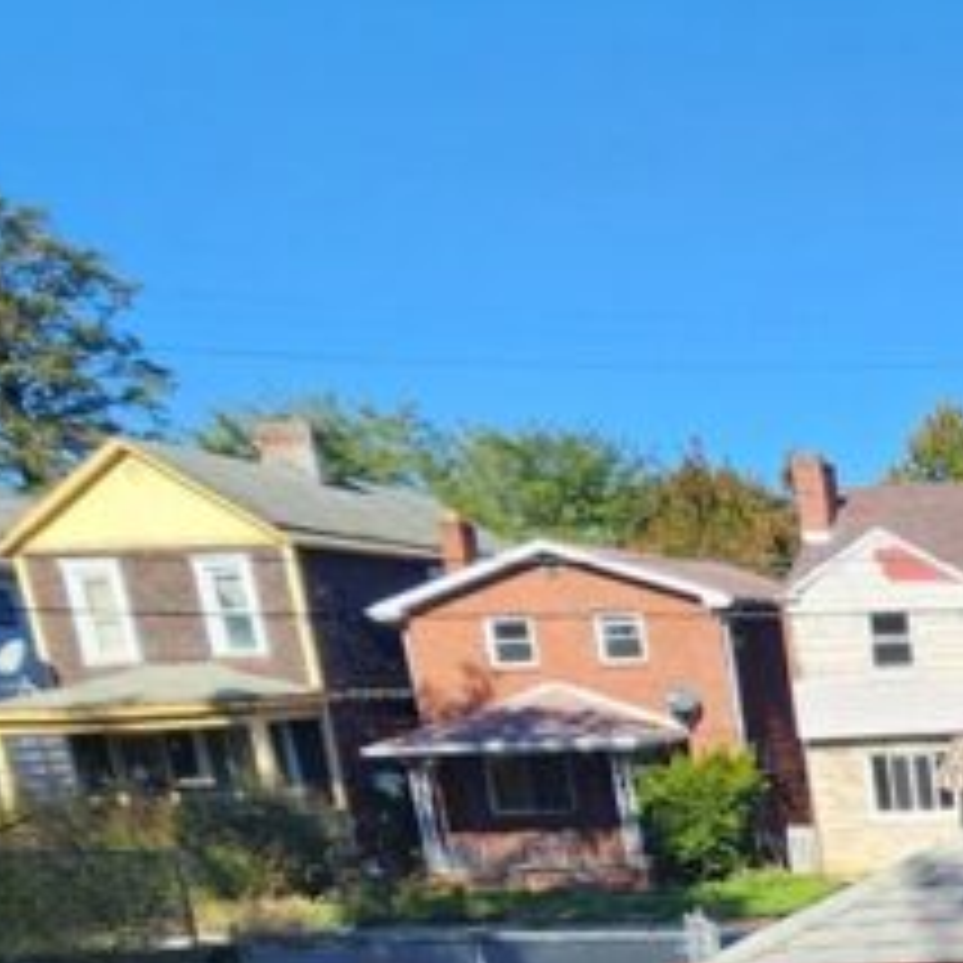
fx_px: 1353
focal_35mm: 43
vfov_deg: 34.2
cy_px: 1044
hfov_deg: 28.6
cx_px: 1368
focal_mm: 2.2
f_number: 2.2
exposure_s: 1/989
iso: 50
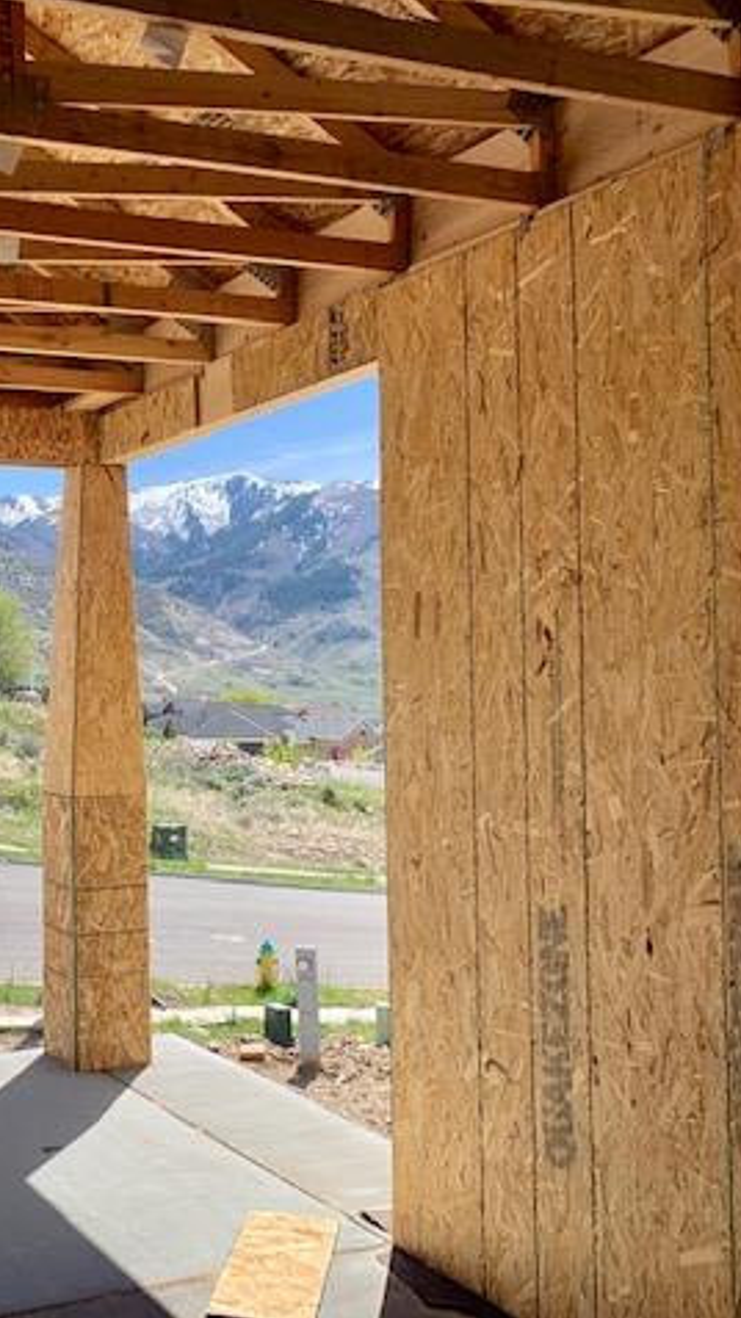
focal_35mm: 38
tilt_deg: +2.8
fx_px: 1329
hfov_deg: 29.5
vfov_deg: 52.8
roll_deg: +0.5
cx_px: 33
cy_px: 658
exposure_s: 1/1689
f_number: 1.8
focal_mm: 4.25
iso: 25
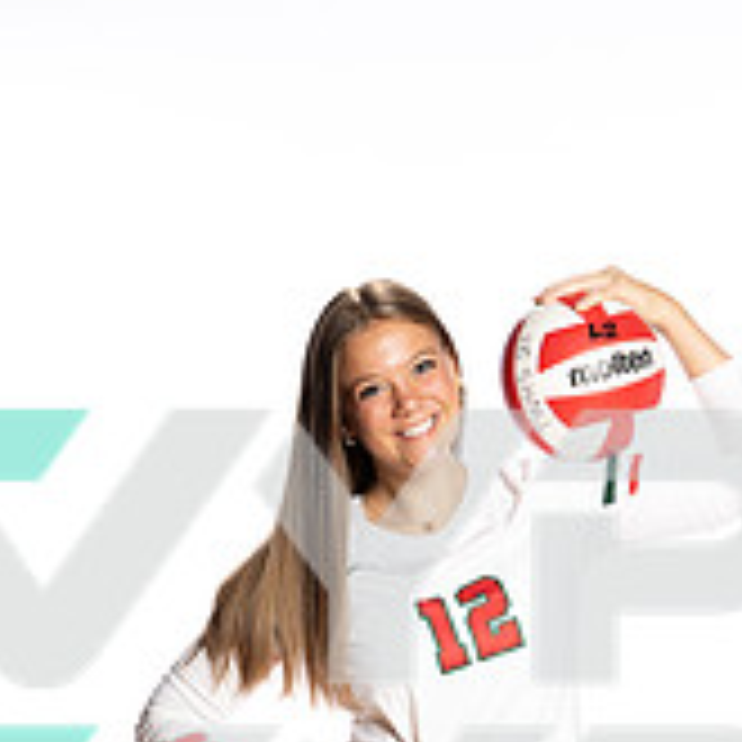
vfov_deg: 14.6
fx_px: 2813
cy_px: 868
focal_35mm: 116
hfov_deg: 15.0
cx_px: 490
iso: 320
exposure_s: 1/250
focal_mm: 50
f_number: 8
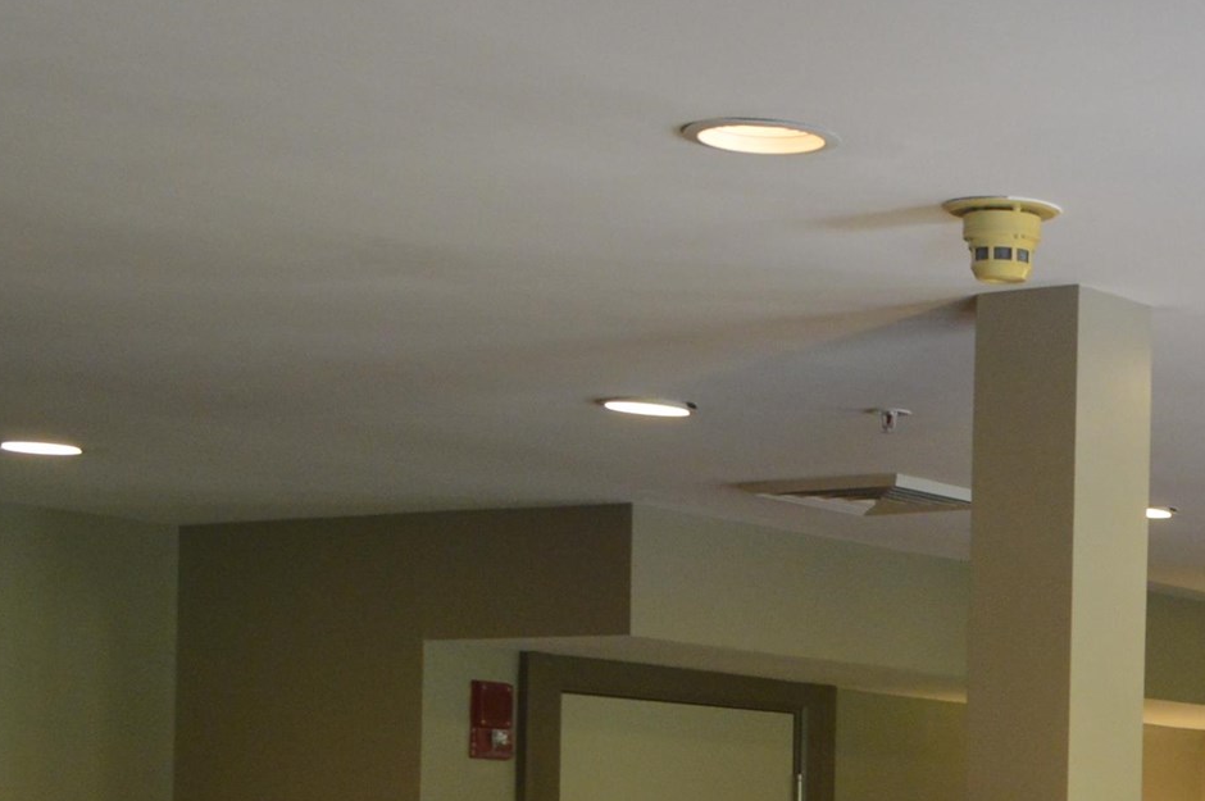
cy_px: 850
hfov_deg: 19.6
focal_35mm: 98
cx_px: 1441
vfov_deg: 13.7
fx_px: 3277
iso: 900
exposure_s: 1/60
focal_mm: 20
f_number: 3.8
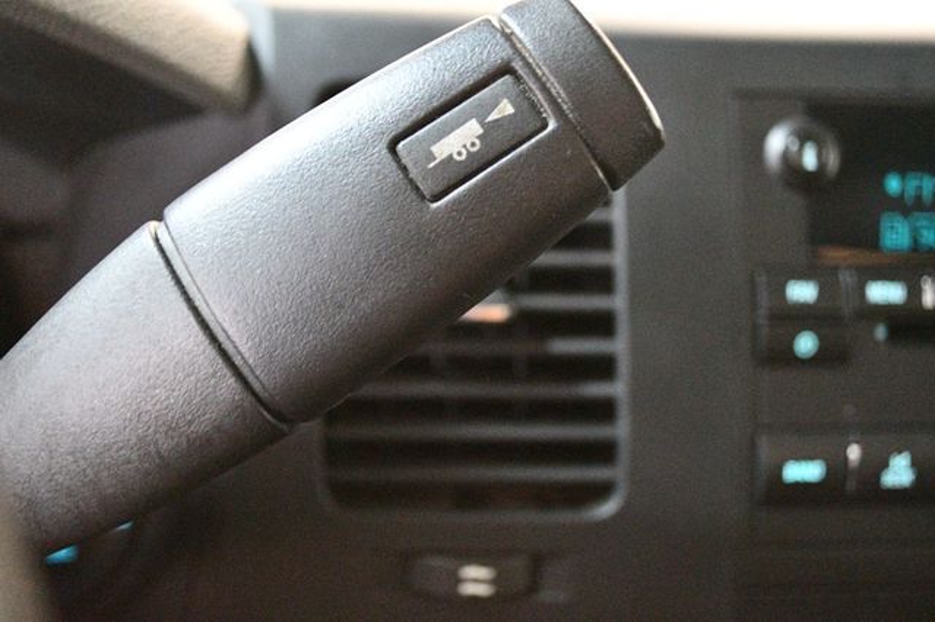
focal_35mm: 48
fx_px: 1246
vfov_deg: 28.0
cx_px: 468
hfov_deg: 41.1
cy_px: 311
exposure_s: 1/30
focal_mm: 32
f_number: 4.8
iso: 12800
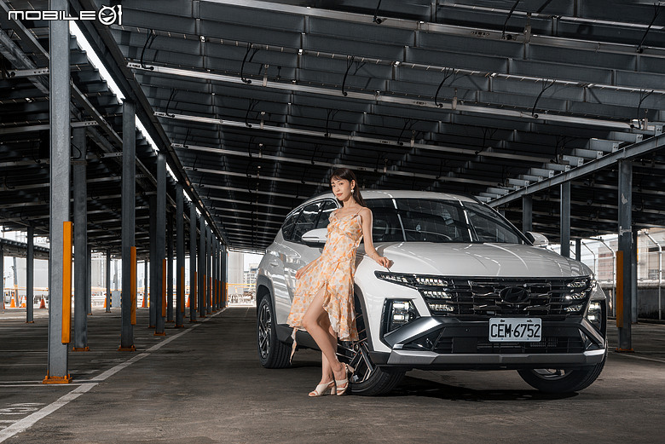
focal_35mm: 62
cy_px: 222
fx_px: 1146
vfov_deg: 21.9
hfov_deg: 32.4
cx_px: 332
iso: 400
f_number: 5.6
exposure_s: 1/50
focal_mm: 62
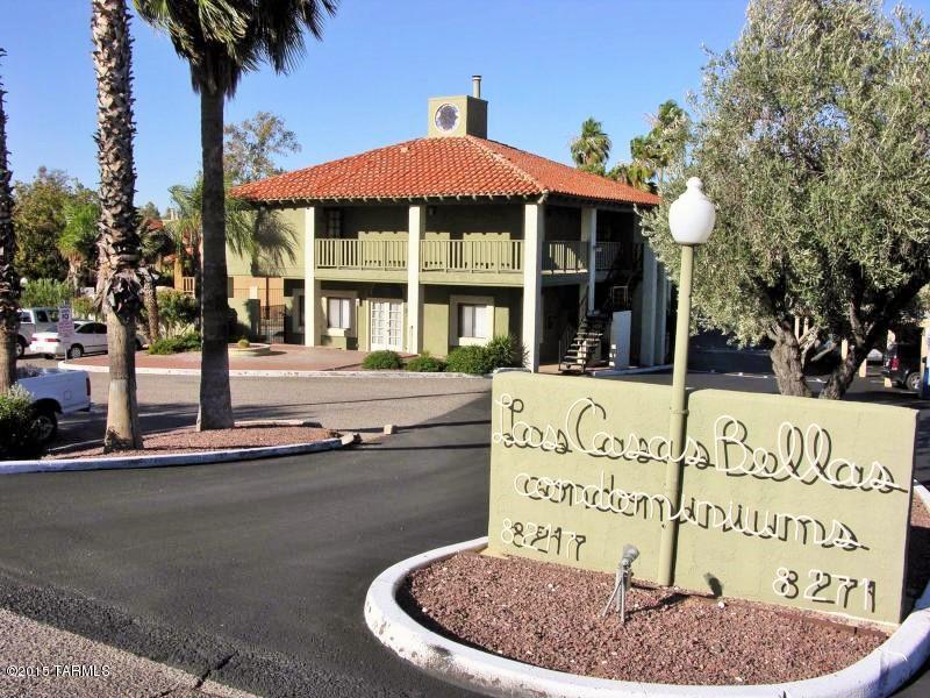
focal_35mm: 35
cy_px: 349
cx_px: 465
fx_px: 940
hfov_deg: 52.6
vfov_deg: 40.7
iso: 50
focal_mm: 8.9
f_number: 6.3
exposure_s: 1/264
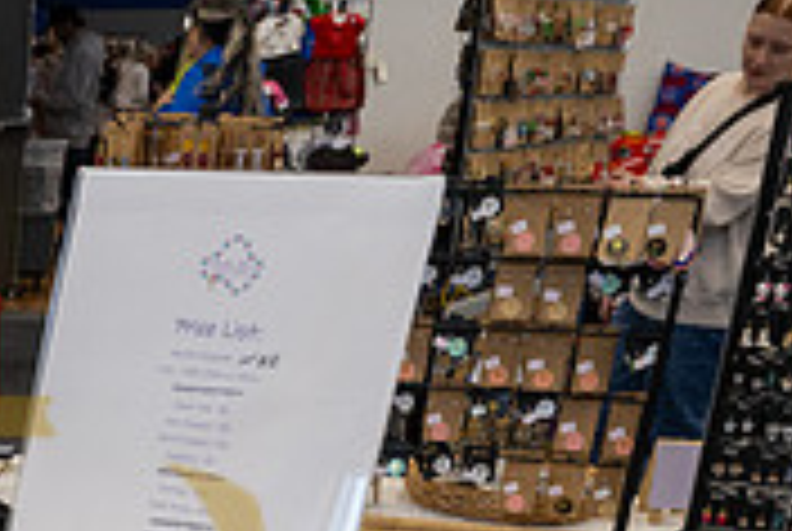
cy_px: 862
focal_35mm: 79
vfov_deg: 15.6
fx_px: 1741
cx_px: -288
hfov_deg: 22.4
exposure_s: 1/125
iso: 1250
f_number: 5.6
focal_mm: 24
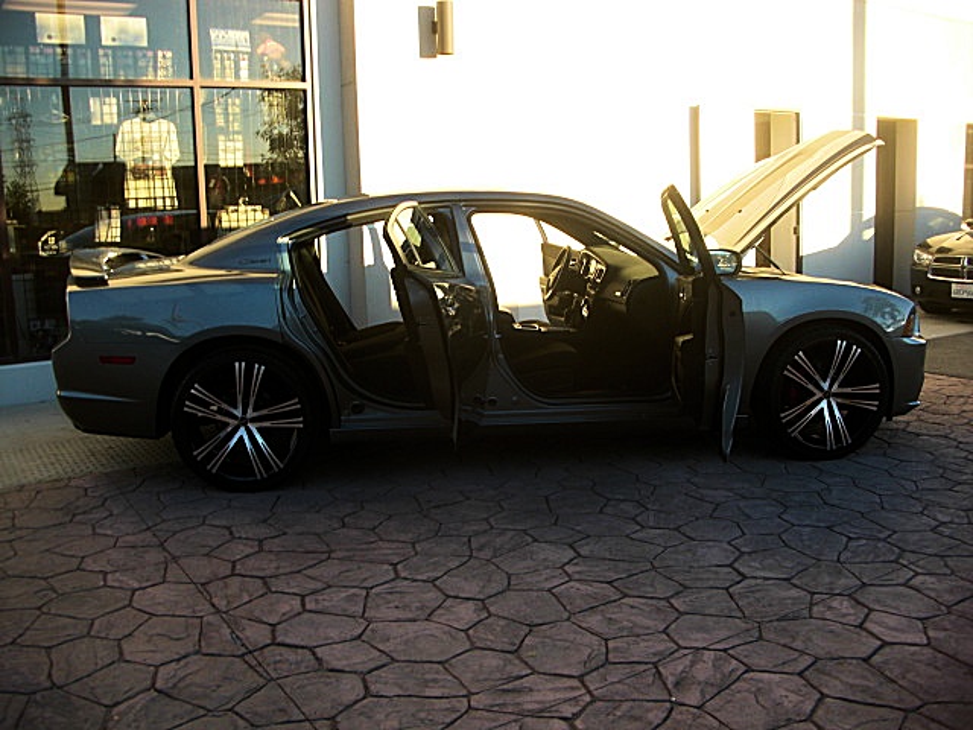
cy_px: 365
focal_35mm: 36
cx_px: 486
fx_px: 1012
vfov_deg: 39.7
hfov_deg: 51.4
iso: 50
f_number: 2.8
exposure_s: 1/125
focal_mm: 6.3
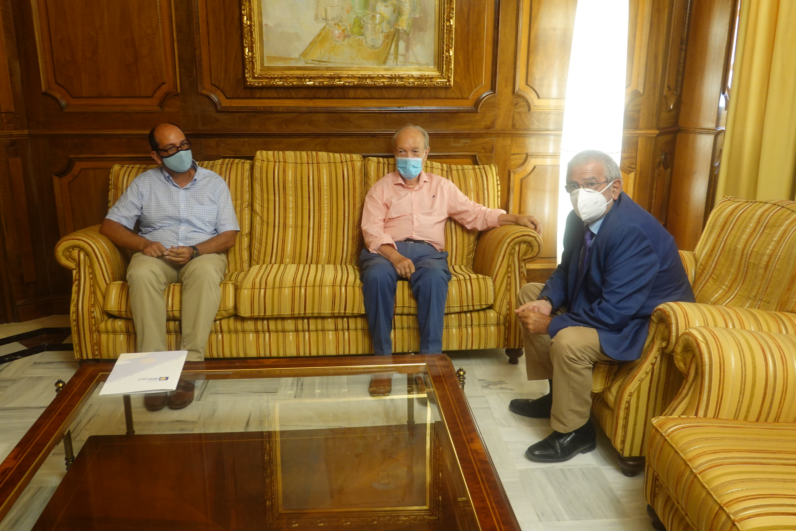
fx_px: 708
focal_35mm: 32
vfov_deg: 41.1
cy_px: 266
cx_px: 398
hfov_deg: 58.7
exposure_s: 1/40
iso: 500
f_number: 3.5
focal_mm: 11.76
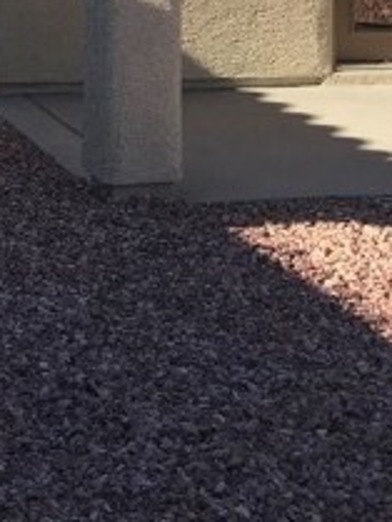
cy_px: -215
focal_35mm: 103
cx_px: -152
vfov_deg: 17.5
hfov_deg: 13.7
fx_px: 1554
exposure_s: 1/2519
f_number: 1.8
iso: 20
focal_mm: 3.99
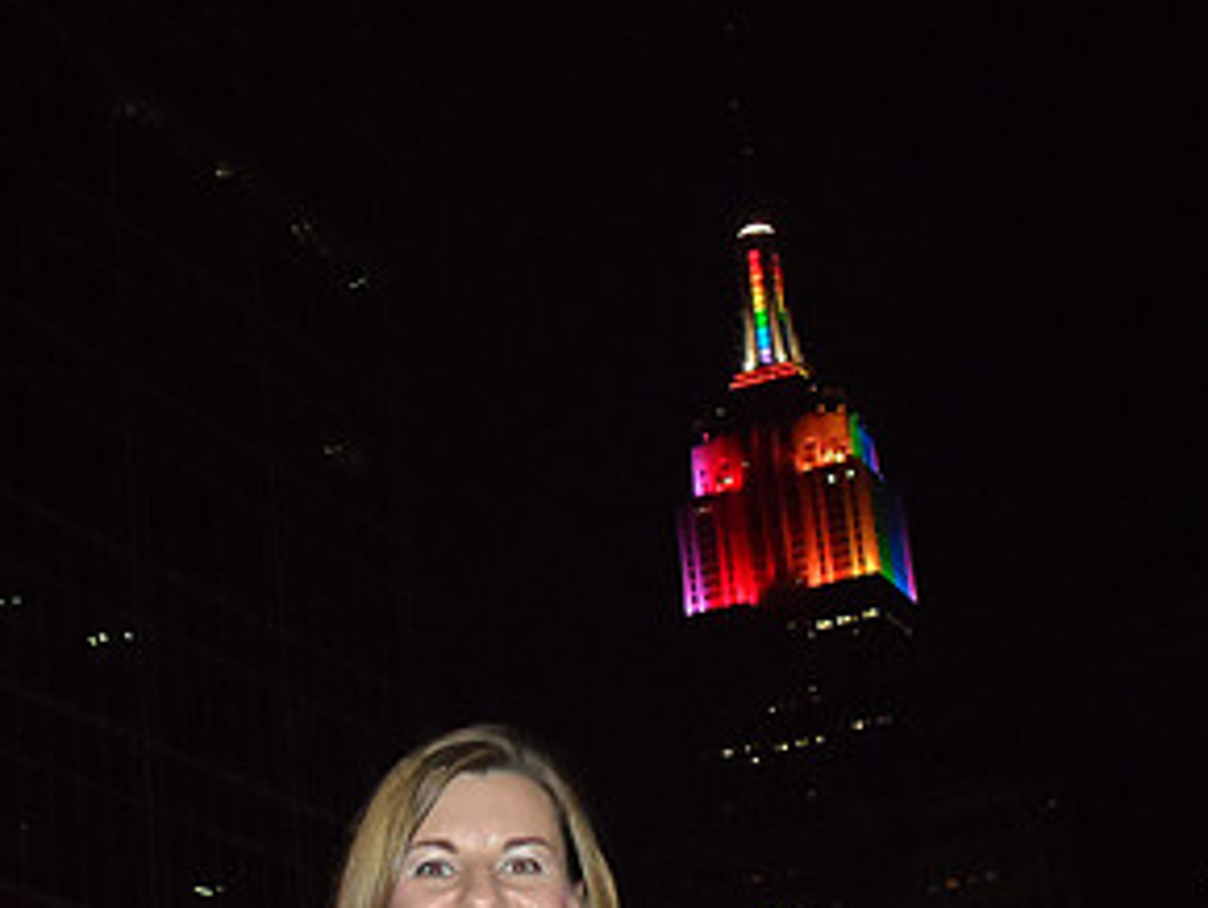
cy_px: 702
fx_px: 3004
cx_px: 596
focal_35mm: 86
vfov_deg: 17.1
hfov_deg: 22.7
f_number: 3.2
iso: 640
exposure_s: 1/45
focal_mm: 7.8
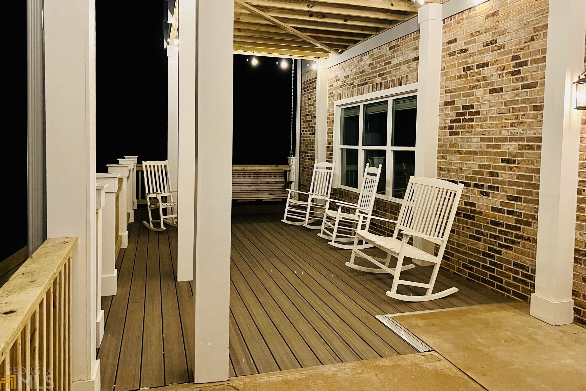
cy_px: 167
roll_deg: -1.2
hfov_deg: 65.5
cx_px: 297
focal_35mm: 28
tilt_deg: -2.3
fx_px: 456
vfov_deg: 46.3
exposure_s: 1/40
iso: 640
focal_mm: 5.7
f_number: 1.5
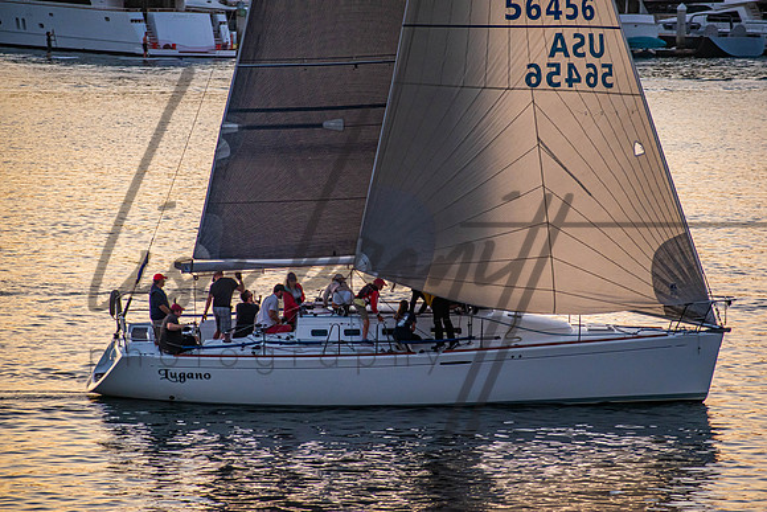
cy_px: 256
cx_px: 384
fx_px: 4954
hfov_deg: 8.9
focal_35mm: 232
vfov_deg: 5.9
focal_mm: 155
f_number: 6.3
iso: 800
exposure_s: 1/160
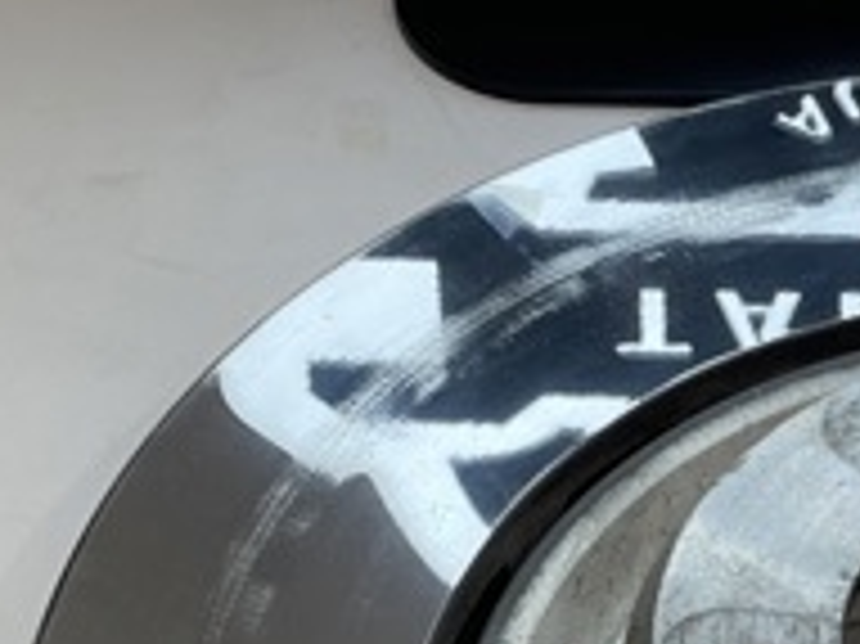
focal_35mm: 214
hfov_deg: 9.1
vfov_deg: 6.9
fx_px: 5313
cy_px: 849
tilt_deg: -47.0
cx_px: 1058
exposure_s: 1/100
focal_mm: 7.5
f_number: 2.2
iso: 160
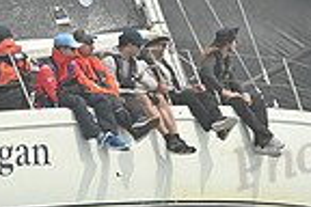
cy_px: 53
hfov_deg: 7.3
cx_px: 123
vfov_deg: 4.9
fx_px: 2427
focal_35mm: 281
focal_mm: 70
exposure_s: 1/1250
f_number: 7.1
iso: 320
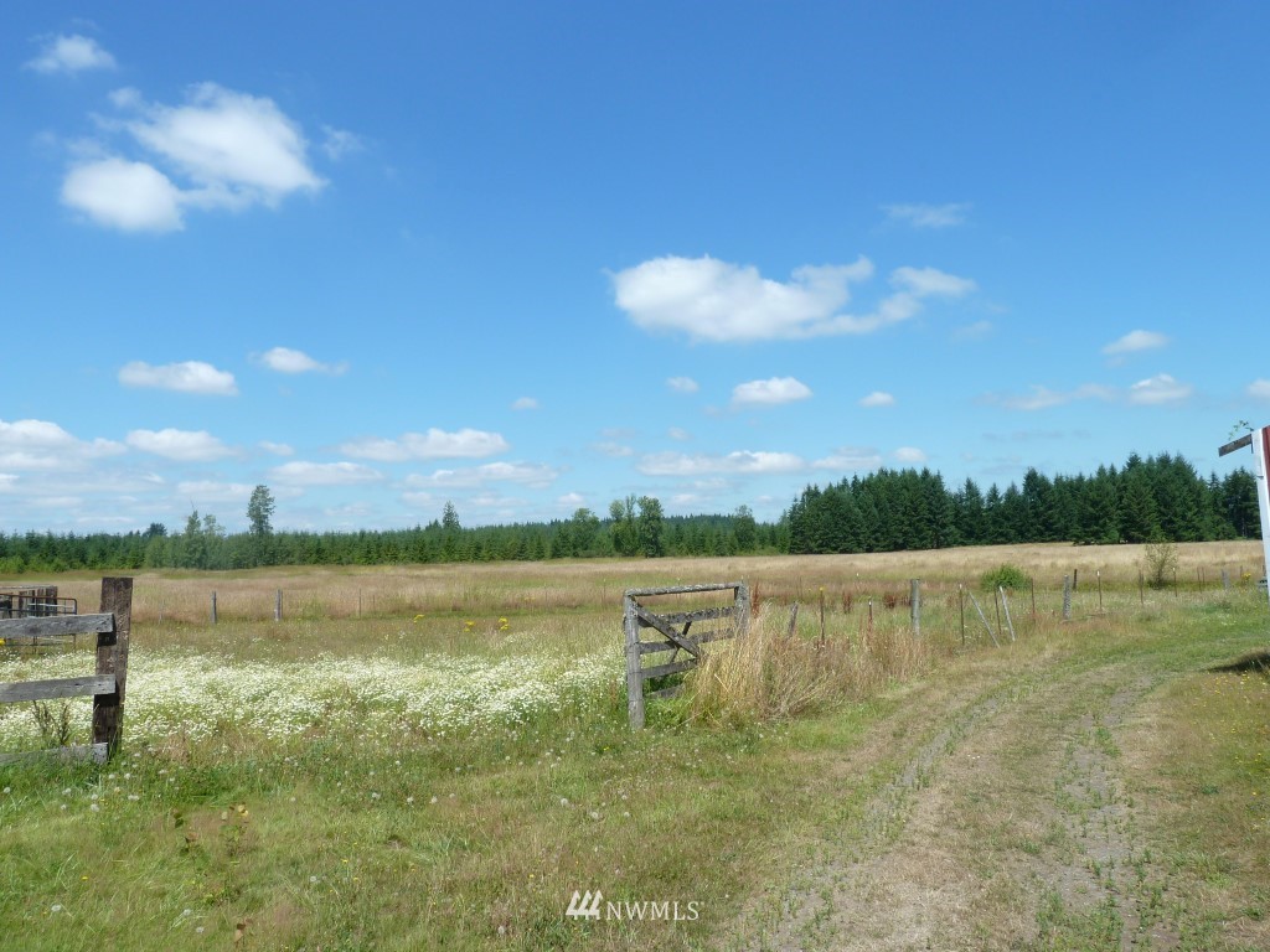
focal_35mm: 25
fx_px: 917
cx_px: 635
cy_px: 476
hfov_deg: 69.4
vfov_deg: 54.9
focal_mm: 4.1
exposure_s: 1/400
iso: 80
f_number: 4.5
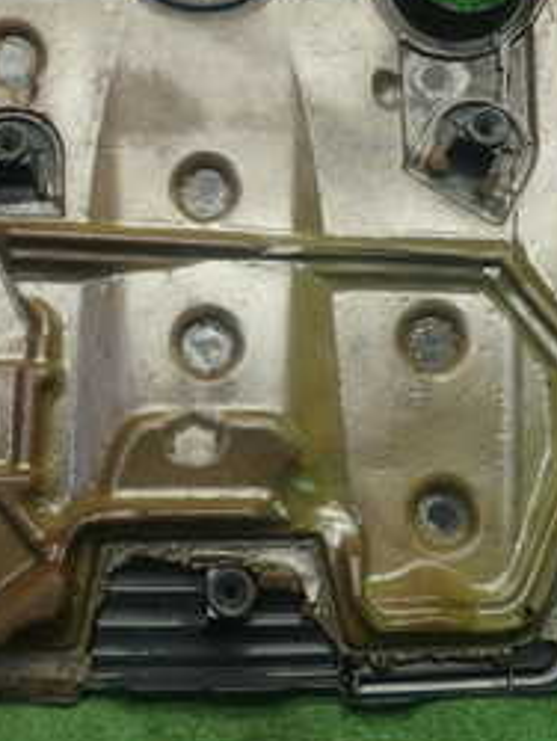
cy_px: 219
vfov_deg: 31.8
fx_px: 1285
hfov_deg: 24.4
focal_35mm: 60
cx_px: 207
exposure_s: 1/60
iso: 160
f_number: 2
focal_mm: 4.5
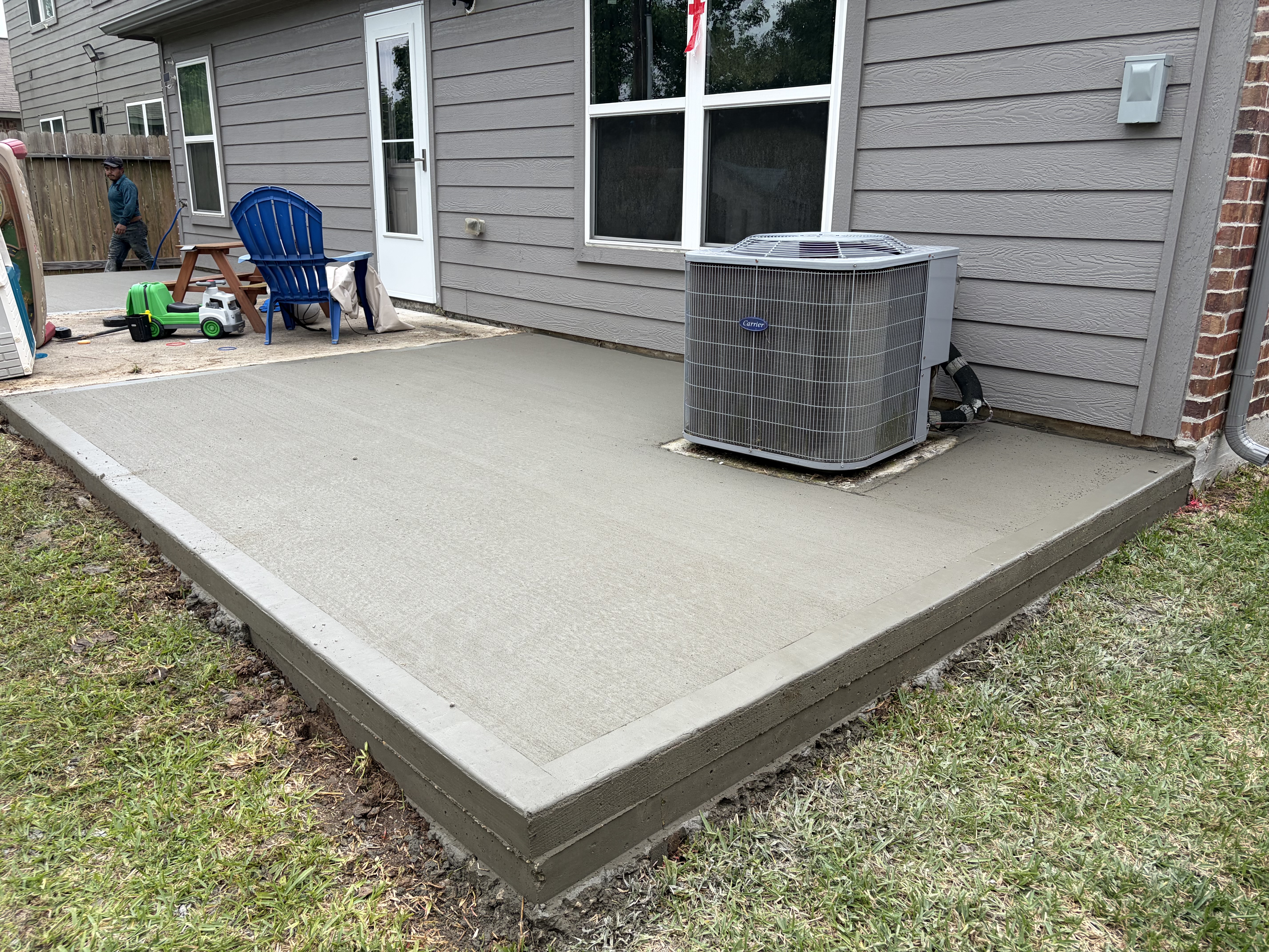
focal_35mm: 26
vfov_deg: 53.1
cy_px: 476
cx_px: 634
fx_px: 953
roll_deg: -0.5
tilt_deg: -14.2
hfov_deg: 67.3
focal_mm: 5.96
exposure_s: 1/1420
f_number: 1.6
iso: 50
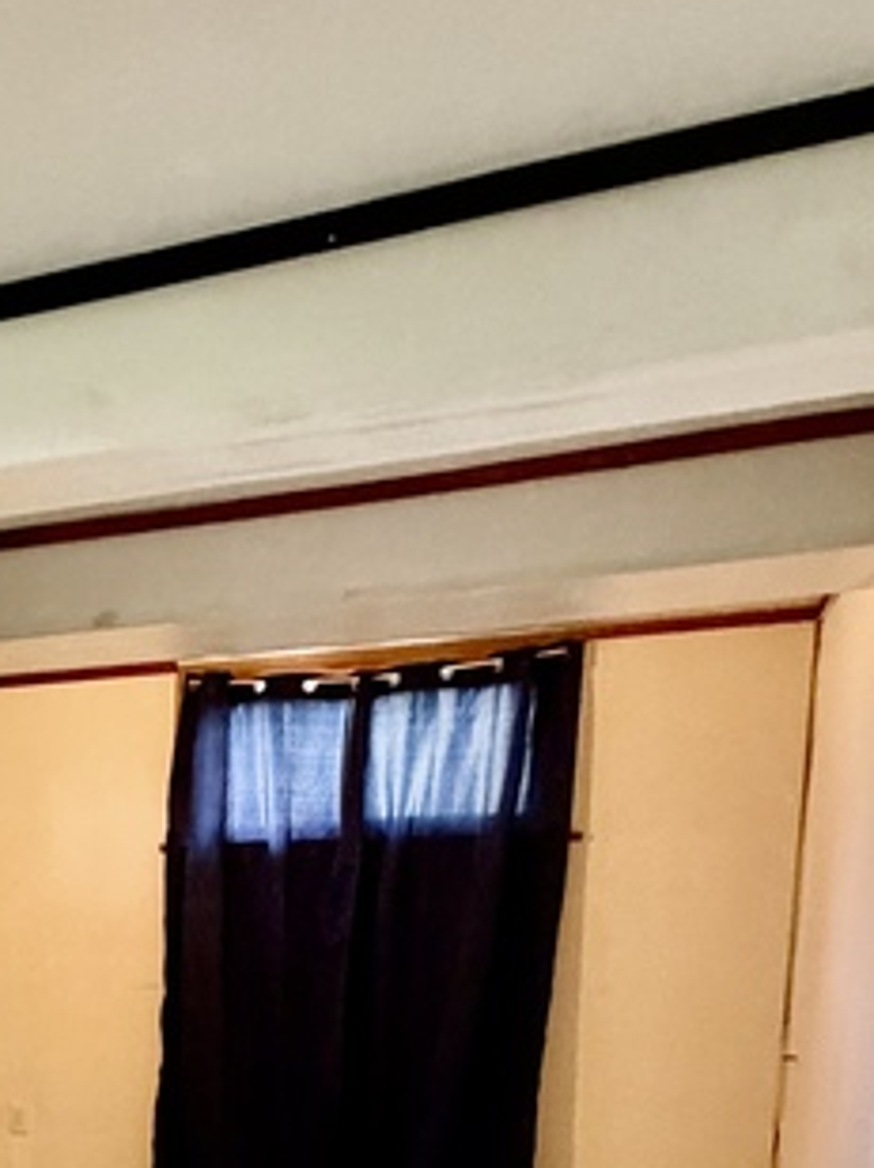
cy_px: 1168
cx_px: -397
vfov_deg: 35.3
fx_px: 1653
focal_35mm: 49
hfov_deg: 24.0
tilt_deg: -8.5
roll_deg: +0.4
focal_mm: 2.22
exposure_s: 1/60
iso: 640
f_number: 2.2
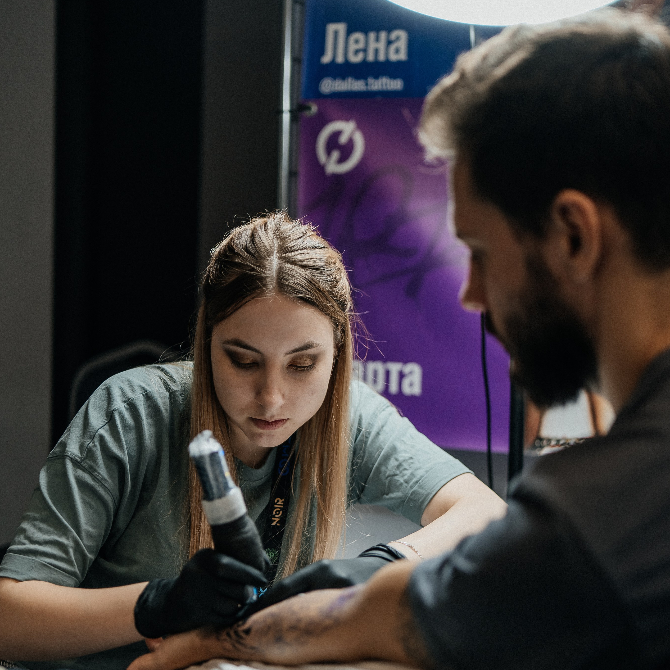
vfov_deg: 29.5
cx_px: 337
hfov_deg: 29.6
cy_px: 410
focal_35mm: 58
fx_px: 1270
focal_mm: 45
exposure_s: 1/125
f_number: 1.8
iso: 250
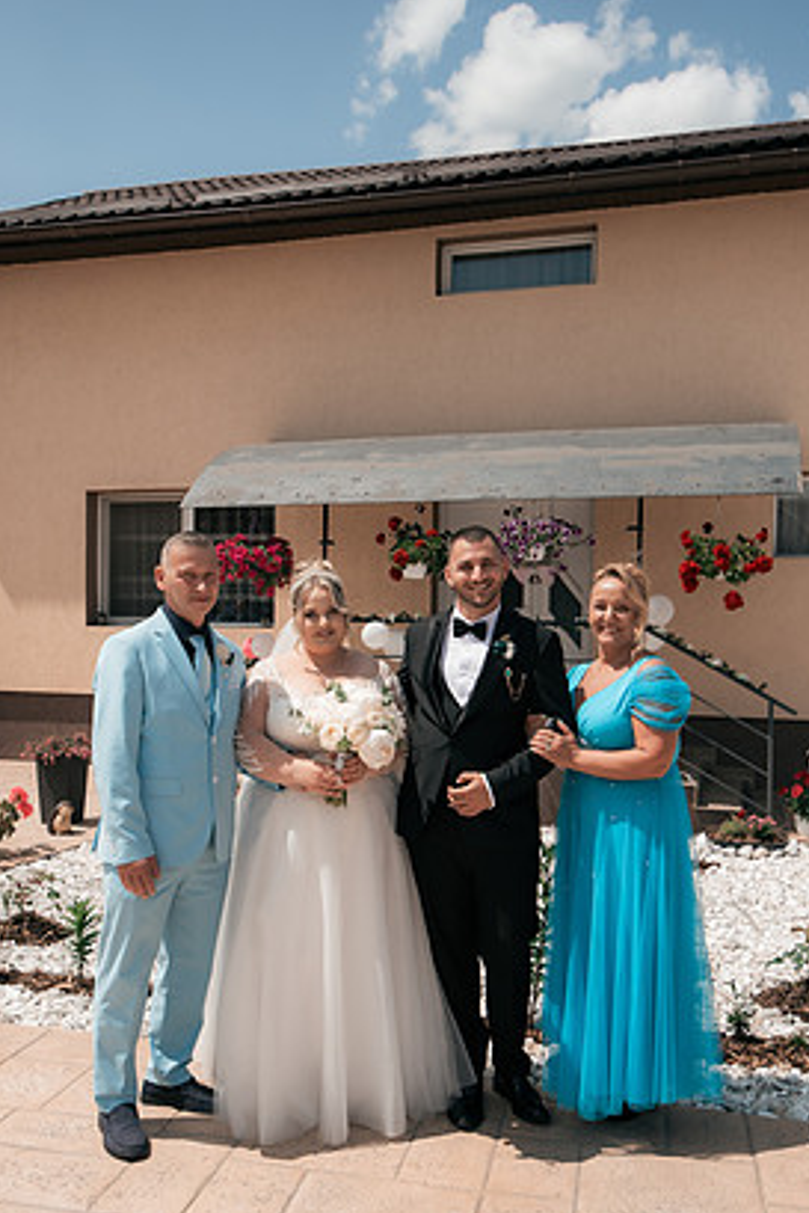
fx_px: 1111
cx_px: 388
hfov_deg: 40.0
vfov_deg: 57.2
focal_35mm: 33
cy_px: 644
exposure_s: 1/3200
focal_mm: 30
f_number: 4
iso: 320
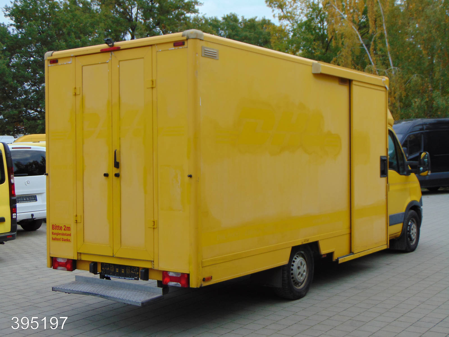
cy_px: 168
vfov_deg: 29.1
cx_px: 224
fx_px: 649
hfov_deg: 38.2
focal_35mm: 50
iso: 80
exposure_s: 1/80
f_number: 3.5
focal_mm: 9
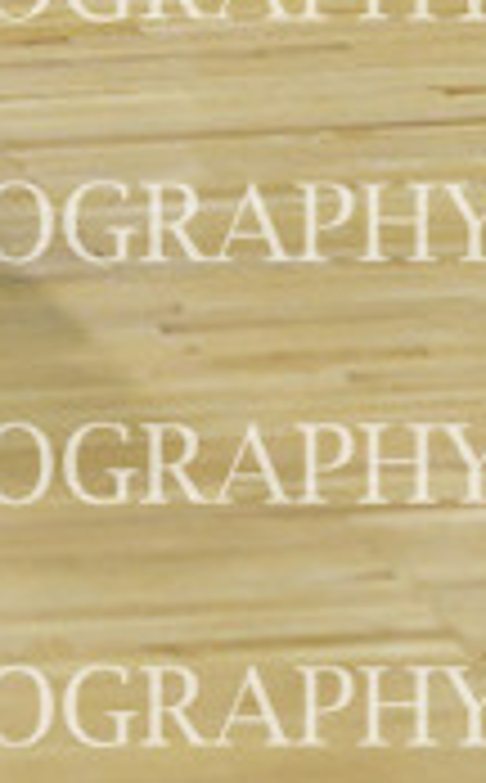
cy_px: -382
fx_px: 18508
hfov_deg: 1.5
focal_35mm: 869
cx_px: -358
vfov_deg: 2.4
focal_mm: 170
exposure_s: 1/500
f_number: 4
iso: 5000
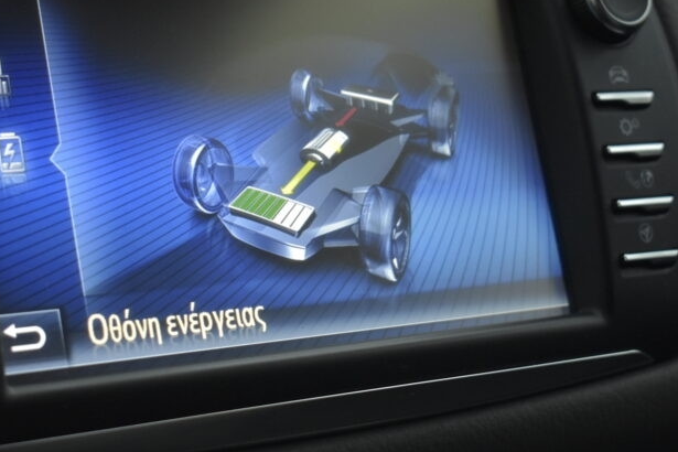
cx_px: 282
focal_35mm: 100
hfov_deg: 20.4
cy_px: 160
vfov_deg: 13.7
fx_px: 1883
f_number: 5
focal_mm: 40
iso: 1600
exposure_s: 1/125
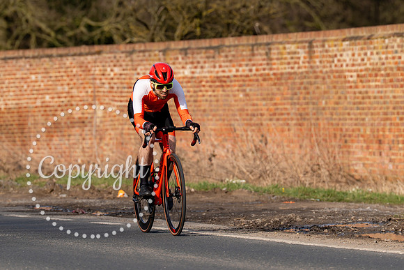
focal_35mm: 381
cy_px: 103
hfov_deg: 5.4
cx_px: 179
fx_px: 4275
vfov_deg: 3.6
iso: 100
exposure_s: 1/800
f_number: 4
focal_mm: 197
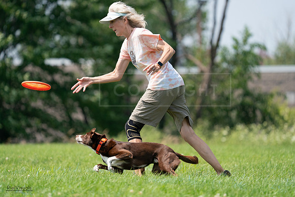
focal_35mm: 400
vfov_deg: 3.4
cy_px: 98
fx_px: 3278
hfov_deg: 5.2
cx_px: 148
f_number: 6.3
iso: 1250
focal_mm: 400
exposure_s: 1/4000
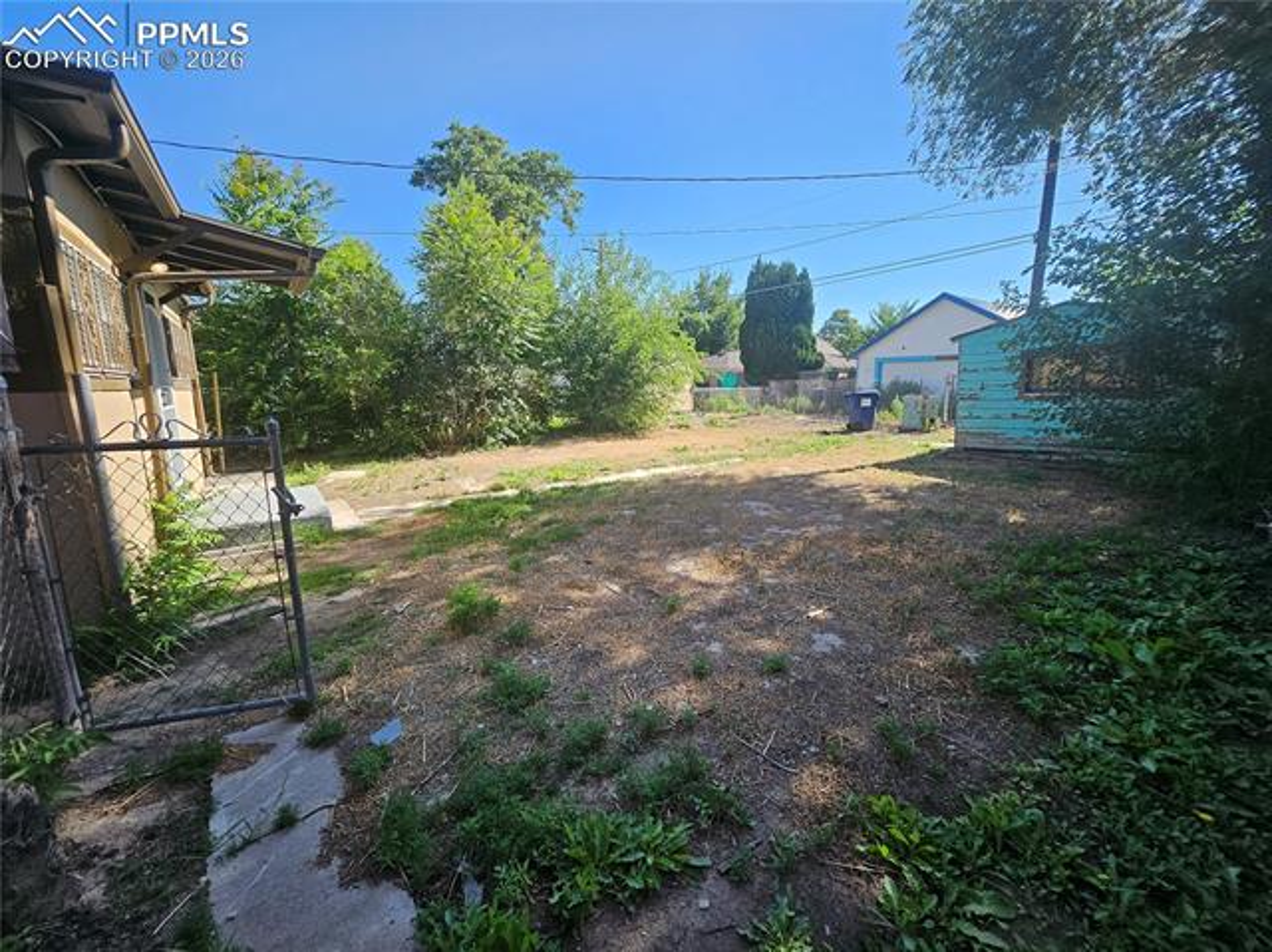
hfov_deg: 106.2
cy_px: 476
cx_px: 636
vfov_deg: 89.8
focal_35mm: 13
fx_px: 477
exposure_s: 1/420
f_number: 2.2
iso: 32
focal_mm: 1.74
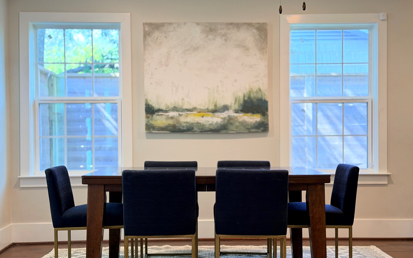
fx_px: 574
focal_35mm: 51
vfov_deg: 25.3
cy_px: 136
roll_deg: +0.5
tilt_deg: -1.0
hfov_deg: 39.6
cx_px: 206
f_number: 1.78
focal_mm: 6.76
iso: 250
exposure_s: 1/60
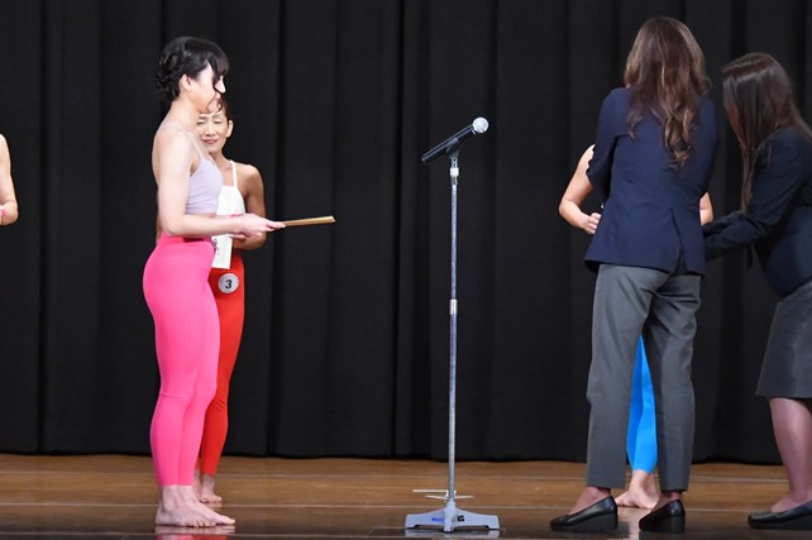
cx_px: 429
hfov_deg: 8.4
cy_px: 290
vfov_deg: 5.6
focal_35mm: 244
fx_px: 5499
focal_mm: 135
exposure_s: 1/400
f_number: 5.6
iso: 8000
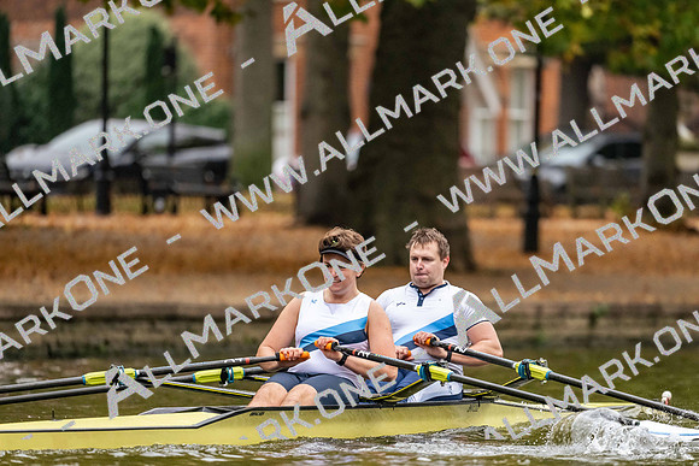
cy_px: 233
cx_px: 350
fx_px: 7768
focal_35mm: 400
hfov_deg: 5.2
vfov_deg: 3.4
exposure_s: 1/2000
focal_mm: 400
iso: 4500
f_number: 4.5
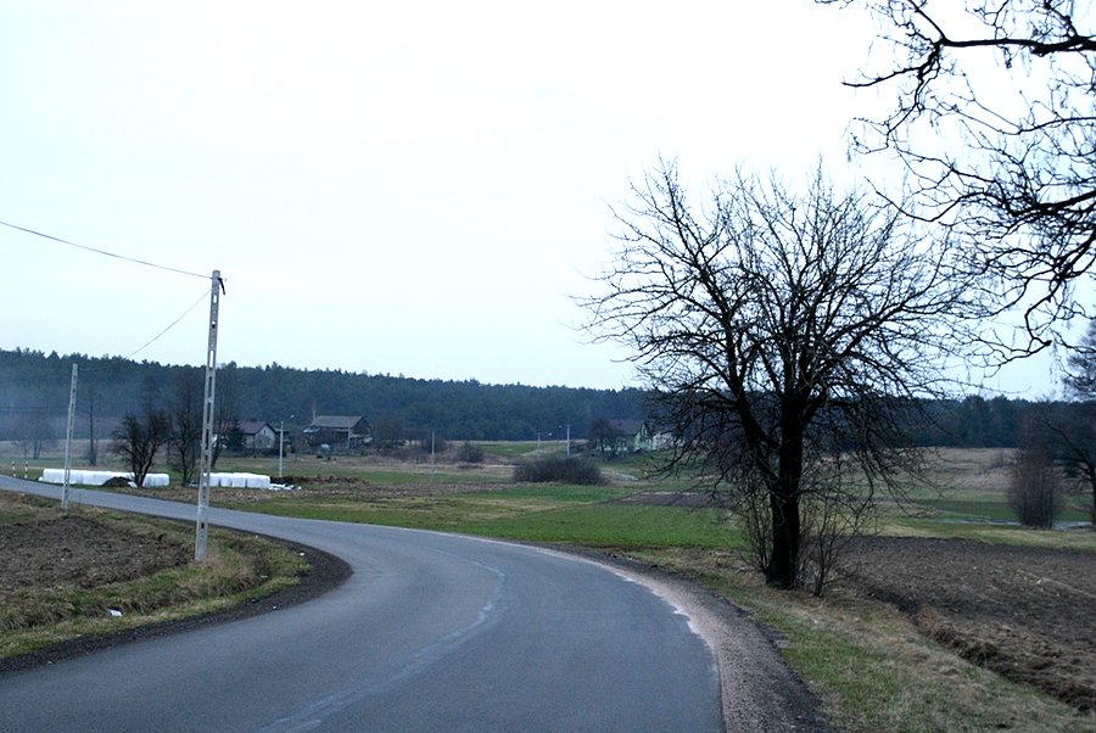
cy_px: 366
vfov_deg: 20.2
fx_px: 2057
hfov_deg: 29.8
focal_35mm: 68
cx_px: 548
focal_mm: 45
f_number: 5.6
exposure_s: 1/40
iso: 400
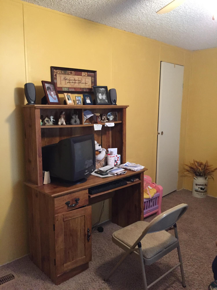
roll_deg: -1.2
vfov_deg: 61.7
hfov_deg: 48.2
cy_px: 145
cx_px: 108
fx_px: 242
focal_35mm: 29
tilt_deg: -10.8
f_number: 2.2
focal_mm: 4.15
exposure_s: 1/15
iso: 320
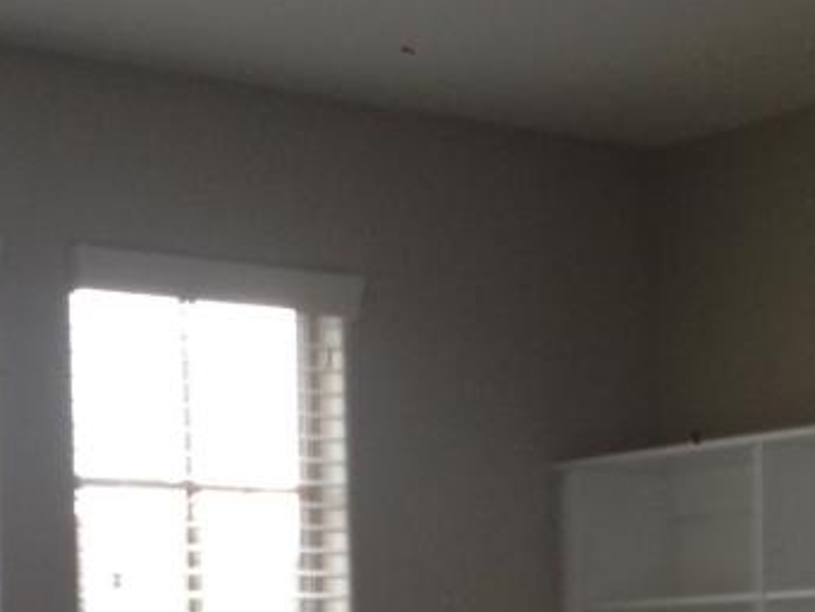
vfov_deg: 14.5
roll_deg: +0.1
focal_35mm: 99
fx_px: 2332
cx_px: 399
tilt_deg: -1.1
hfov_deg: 19.8
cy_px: 743
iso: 80
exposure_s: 1/20
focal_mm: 4.12
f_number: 2.4
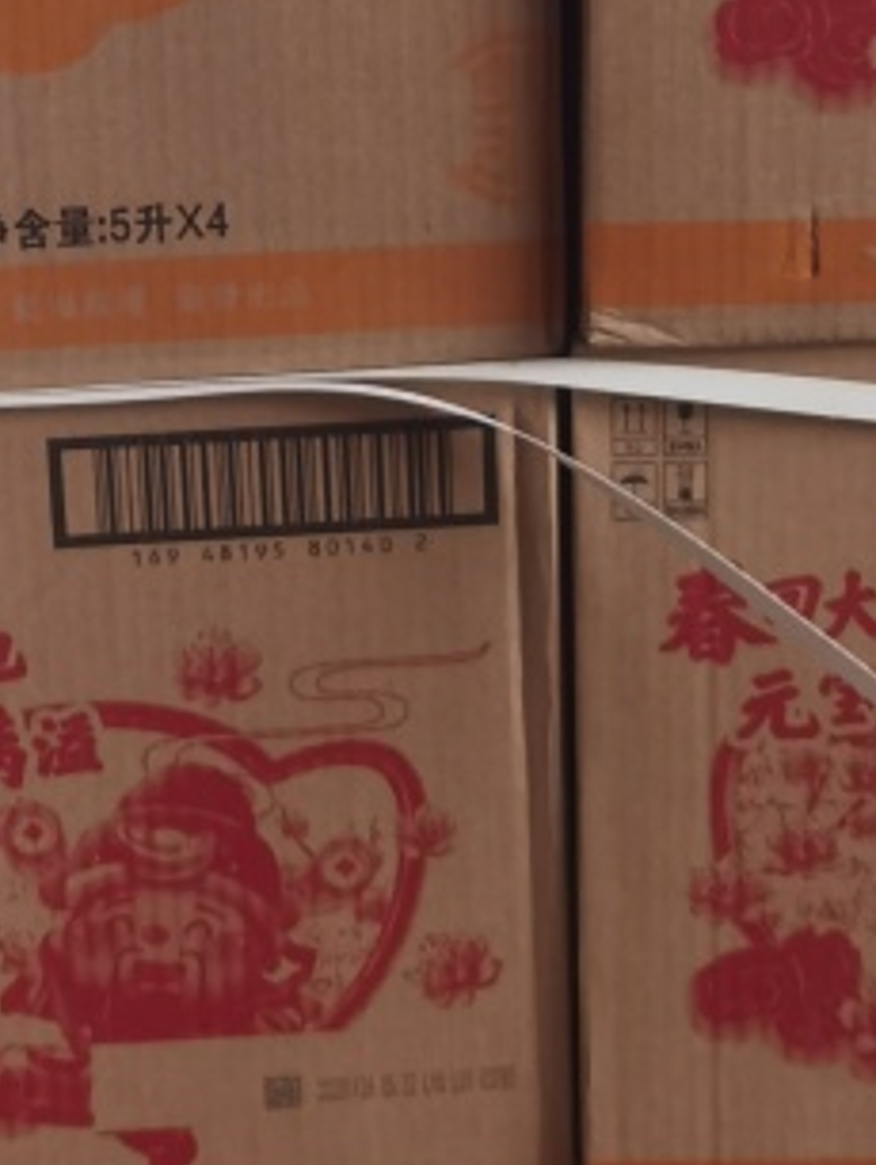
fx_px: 3167
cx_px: 202
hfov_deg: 15.7
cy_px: -428
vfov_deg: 19.0
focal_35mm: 94
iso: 160
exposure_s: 1/50
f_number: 1.9
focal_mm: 6.71
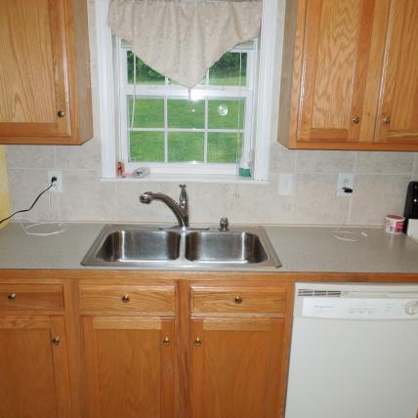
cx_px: 197
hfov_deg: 54.0
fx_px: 410
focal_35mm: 30
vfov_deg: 54.0
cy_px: 209
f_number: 3.3
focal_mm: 4.5
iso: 220
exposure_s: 1/30
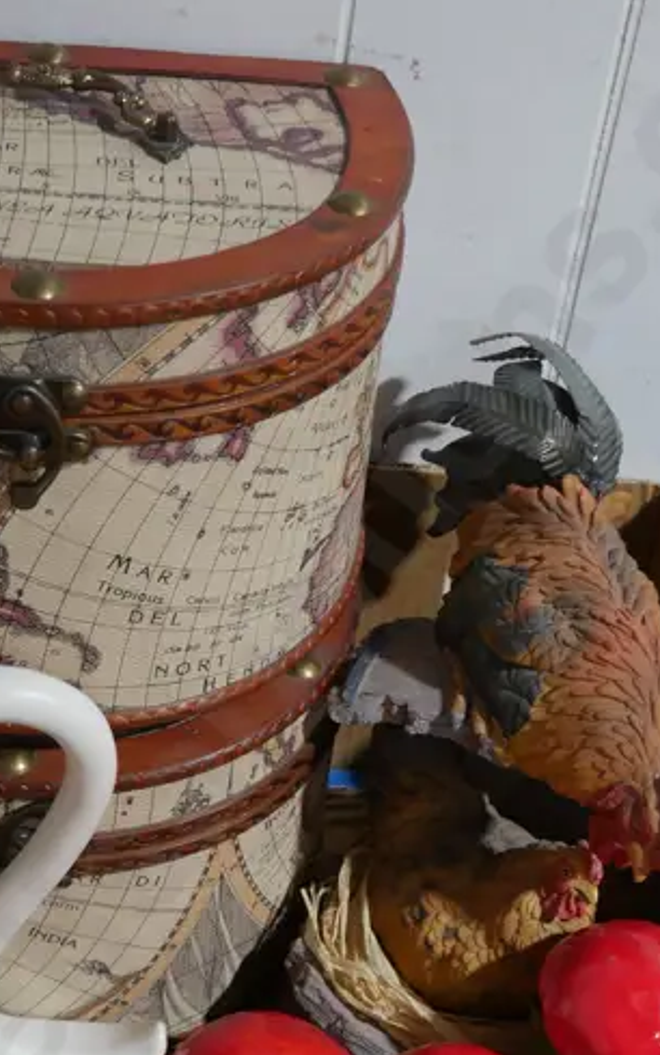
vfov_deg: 28.8
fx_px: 2042
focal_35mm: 71
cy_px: 686
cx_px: 271
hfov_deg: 18.3
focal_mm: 16
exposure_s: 1/60
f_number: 3.6
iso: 500
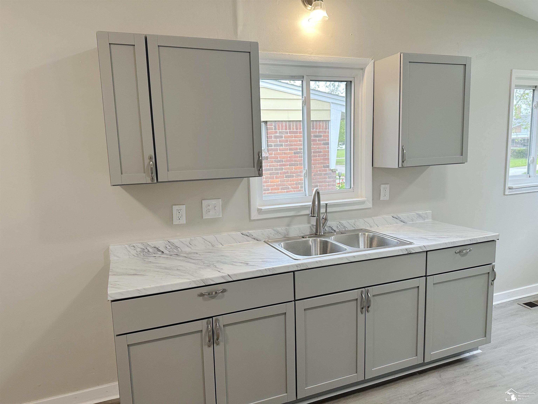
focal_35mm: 24
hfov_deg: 71.6
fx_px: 373
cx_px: 269
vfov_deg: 56.8
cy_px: 202
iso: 160
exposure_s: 1/120
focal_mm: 6.86
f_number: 1.78
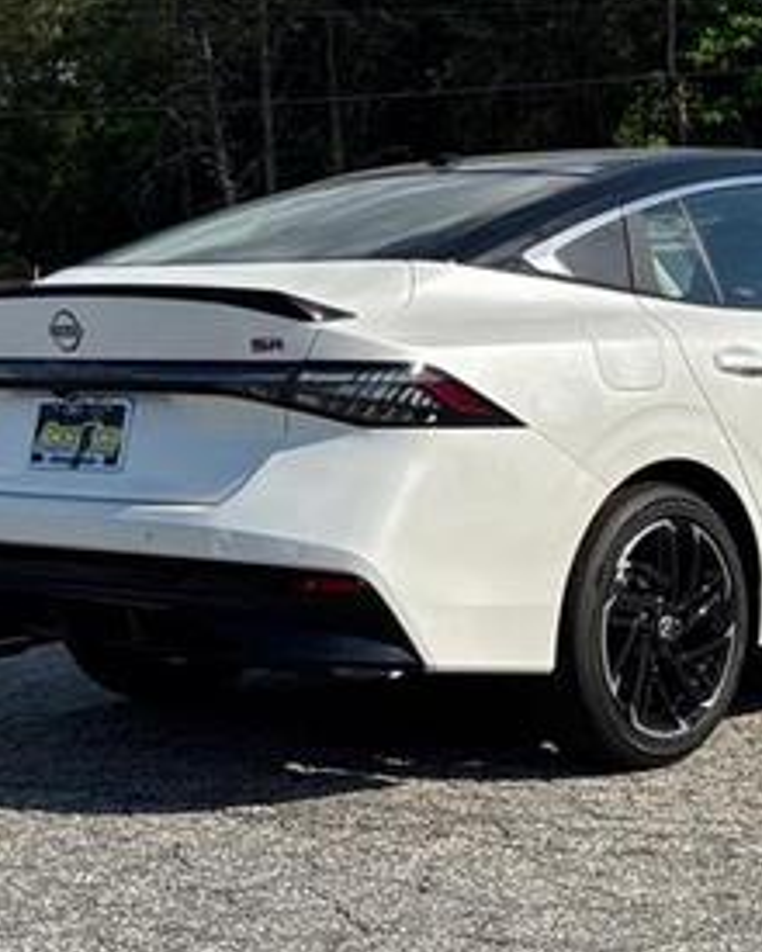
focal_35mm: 86
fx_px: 2424
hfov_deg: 17.7
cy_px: 460
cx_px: 589
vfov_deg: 22.2
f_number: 1.78
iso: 64
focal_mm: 6.76
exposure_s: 1/7937
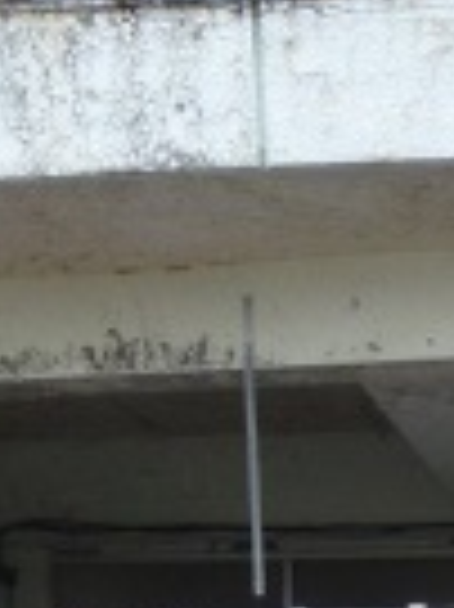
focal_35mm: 180
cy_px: 959
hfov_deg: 8.2
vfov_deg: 10.5
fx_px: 3153
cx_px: 499
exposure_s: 1/125
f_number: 3.8
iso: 100
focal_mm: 6.8
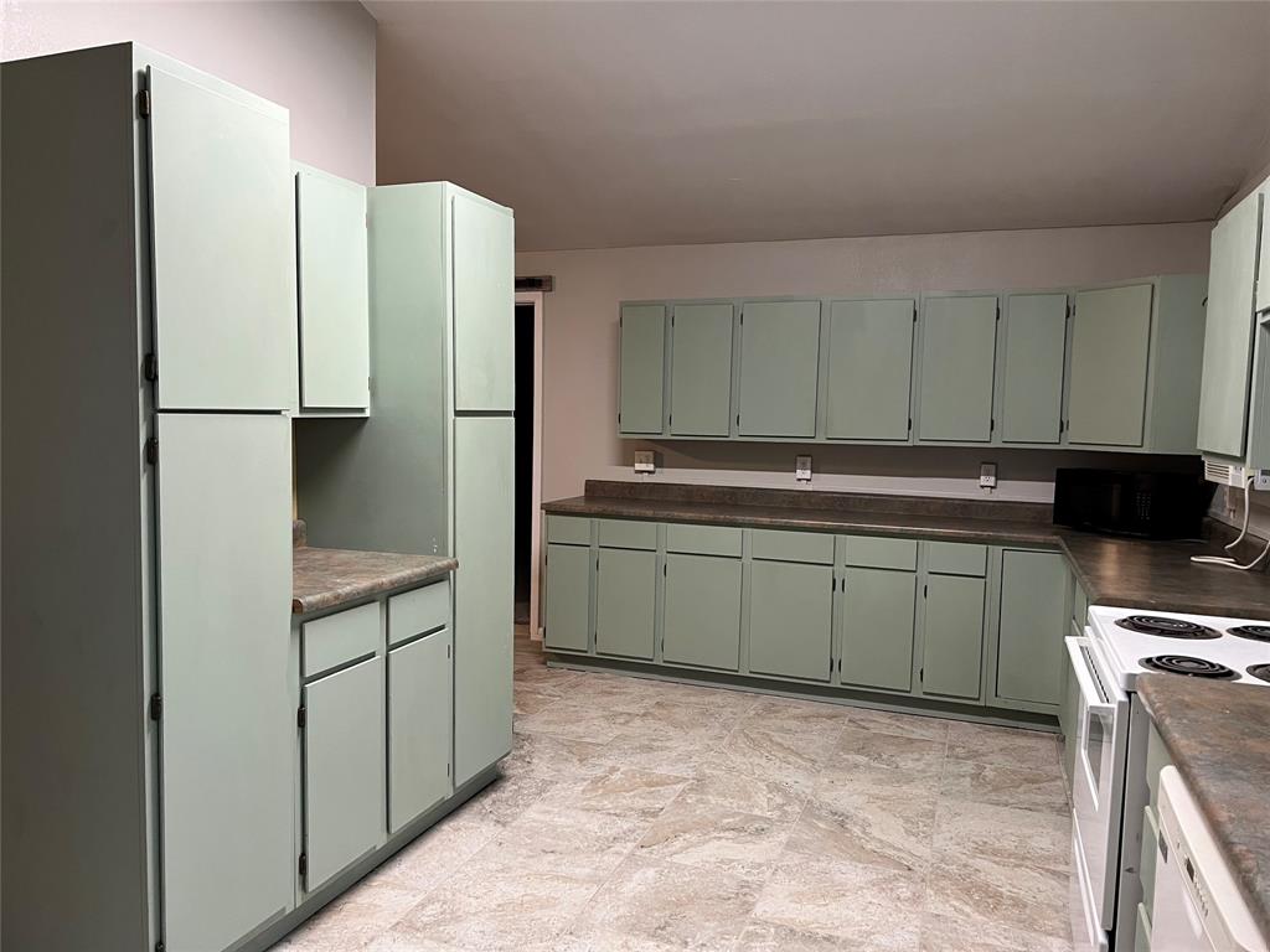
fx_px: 954
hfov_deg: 67.3
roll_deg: -1.4
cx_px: 635
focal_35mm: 26
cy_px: 476
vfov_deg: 53.1
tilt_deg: -5.1
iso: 250
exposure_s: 1/60
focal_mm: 5.7
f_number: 1.5
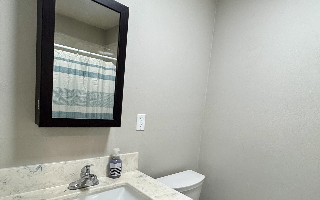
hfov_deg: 76.6
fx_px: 201
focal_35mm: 23
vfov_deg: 52.2
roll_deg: -5.5
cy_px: 130
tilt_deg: -6.2
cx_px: 186
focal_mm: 2.22
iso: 200
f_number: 2.2
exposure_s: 1/120
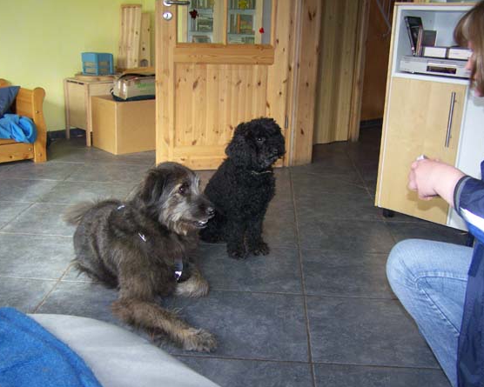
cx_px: 248
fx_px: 573
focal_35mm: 40
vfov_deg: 37.3
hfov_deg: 45.8
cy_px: 195
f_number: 2.8
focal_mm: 6.3
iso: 160
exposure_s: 1/60
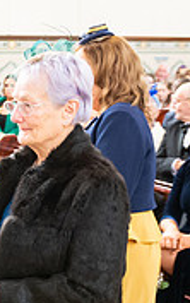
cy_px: 205
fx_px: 661
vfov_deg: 25.7
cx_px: -103
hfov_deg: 15.0
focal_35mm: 80
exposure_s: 1/60
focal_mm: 24
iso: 1000
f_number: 3.5
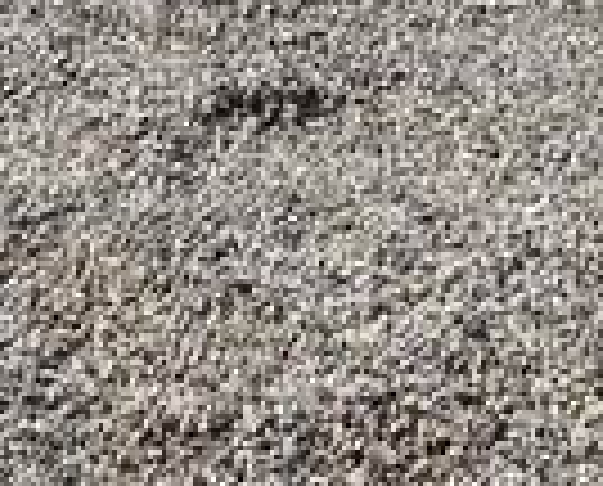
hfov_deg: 14.3
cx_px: 207
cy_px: -1046
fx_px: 2398
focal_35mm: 134
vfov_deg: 9.0
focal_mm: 10
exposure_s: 1/500
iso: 110
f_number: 8
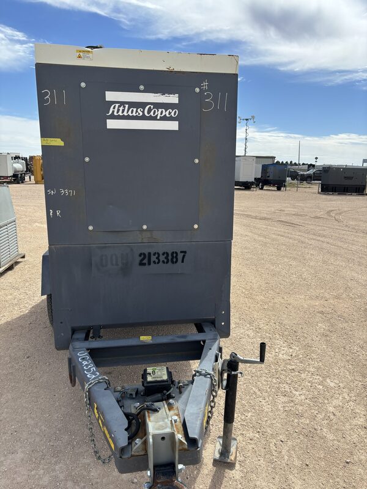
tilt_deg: -12.6
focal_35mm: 26
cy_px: 244
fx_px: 368
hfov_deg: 53.1
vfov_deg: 67.3
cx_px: 184
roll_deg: -1.5
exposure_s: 1/3937
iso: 50
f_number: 1.6
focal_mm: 5.96
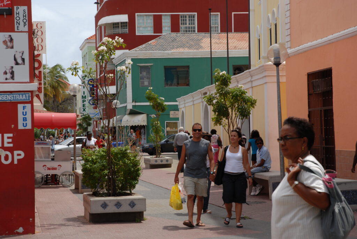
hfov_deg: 24.2
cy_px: 120
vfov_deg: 16.3
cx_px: 178
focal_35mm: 84
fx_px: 834
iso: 100
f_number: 7.1
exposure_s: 1/200
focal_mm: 56
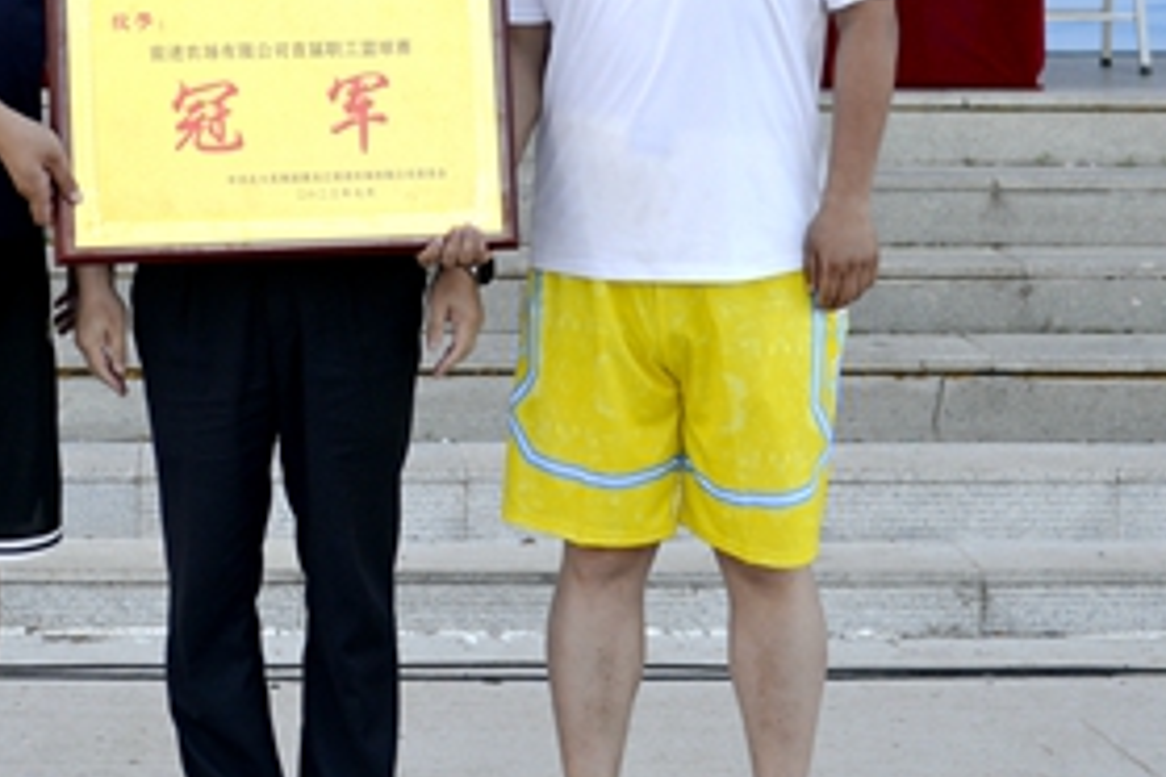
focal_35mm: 109
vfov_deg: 12.3
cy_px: -86
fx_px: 3530
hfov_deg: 18.6
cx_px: 217
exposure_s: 1/800
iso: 320
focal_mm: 38
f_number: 2.8
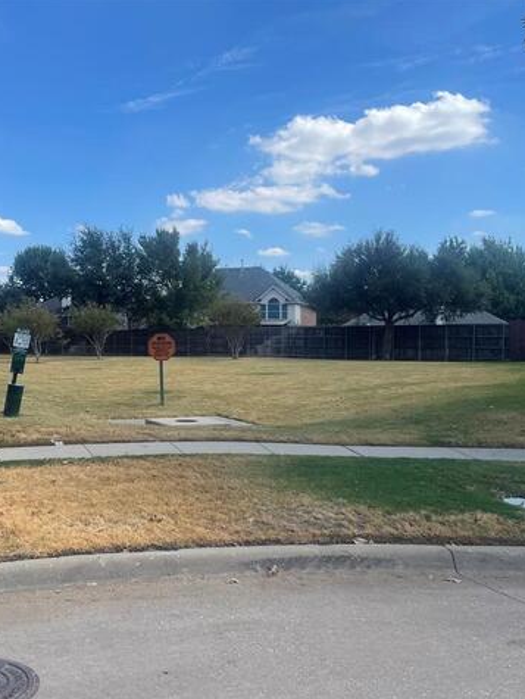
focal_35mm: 35
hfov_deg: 39.2
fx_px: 707
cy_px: 349
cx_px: 109
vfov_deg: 52.6
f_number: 1.6
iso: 32
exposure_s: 1/2564
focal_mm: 4.2
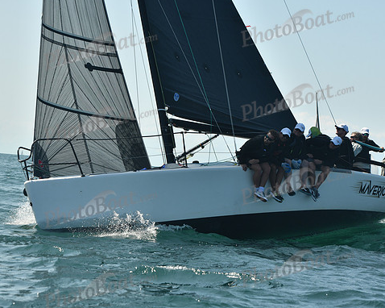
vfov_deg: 13.5
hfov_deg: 16.9
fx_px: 1298
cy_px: 154
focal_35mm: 114
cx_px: 200
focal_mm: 100
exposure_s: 1/640
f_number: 7.1
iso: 320
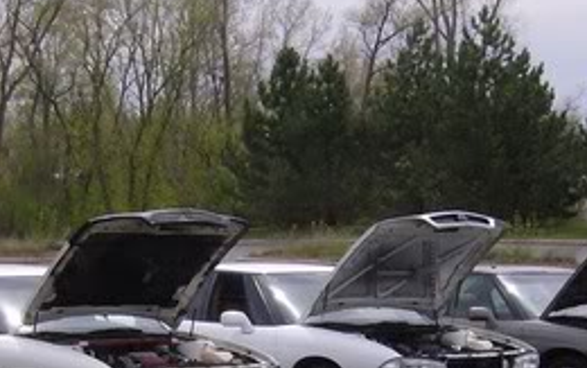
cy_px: 406
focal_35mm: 117
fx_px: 1873
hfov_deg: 17.8
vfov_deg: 11.1
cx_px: 287
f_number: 4.7
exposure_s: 1/1332
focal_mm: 6
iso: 100
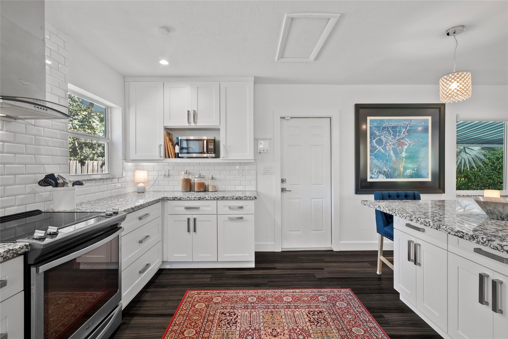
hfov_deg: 96.7
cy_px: 170
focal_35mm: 16
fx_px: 226
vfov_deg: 73.8
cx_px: 254
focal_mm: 16
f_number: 8
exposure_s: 1/3
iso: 2000
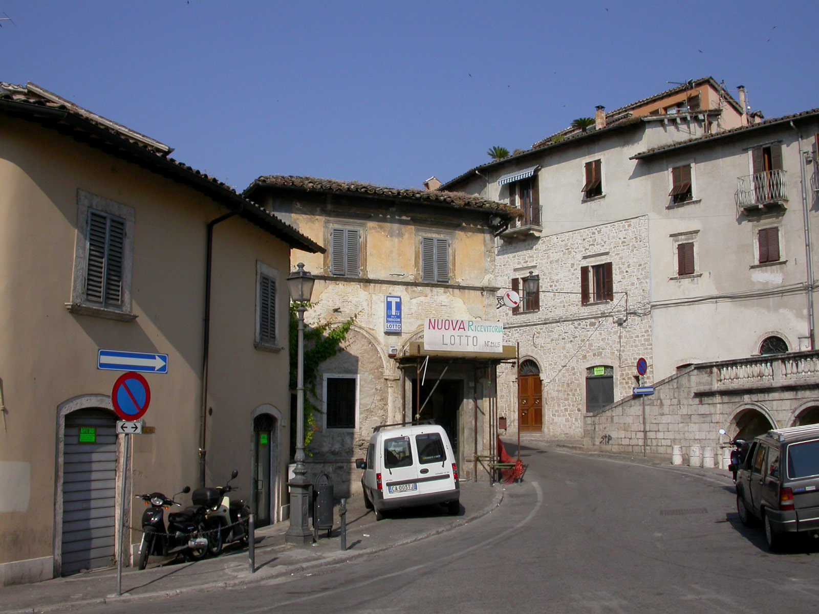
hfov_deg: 49.0
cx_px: 410
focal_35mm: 38
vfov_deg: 37.7
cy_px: 307
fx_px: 899
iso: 100
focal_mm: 7.85
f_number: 7.5
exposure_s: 1/482
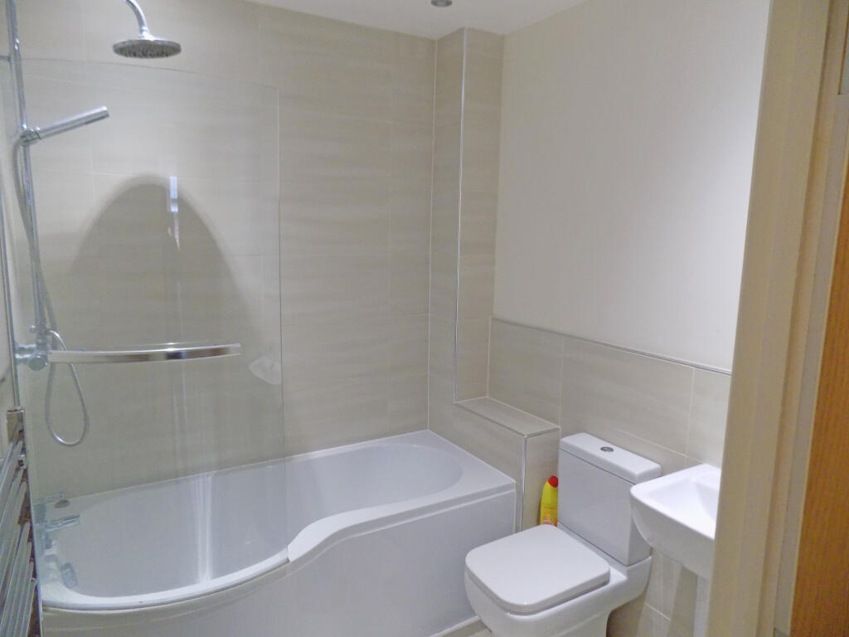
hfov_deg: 73.9
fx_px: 564
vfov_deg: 58.9
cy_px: 318
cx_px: 424
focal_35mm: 23
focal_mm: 4
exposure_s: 1/30
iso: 280
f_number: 3.1
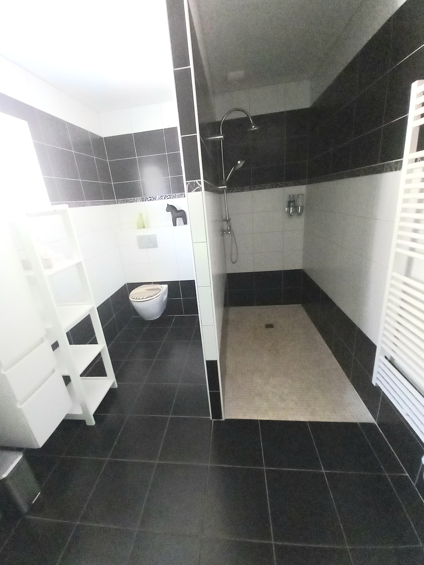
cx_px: 212
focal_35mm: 13
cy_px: 282
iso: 400
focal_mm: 1.13
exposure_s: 1/20
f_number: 2.2
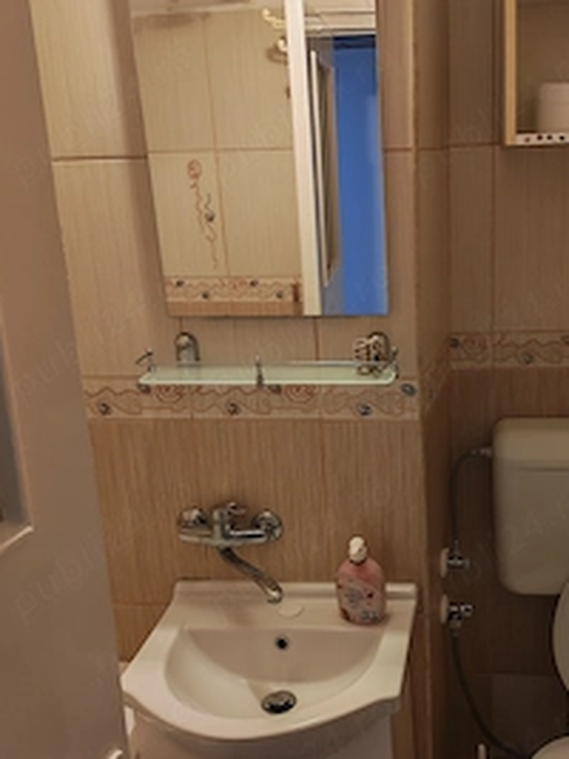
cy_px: 378
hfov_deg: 38.9
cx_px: 401
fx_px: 790
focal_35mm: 36
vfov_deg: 51.4
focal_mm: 6.12
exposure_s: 1/50
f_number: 1.9
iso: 320
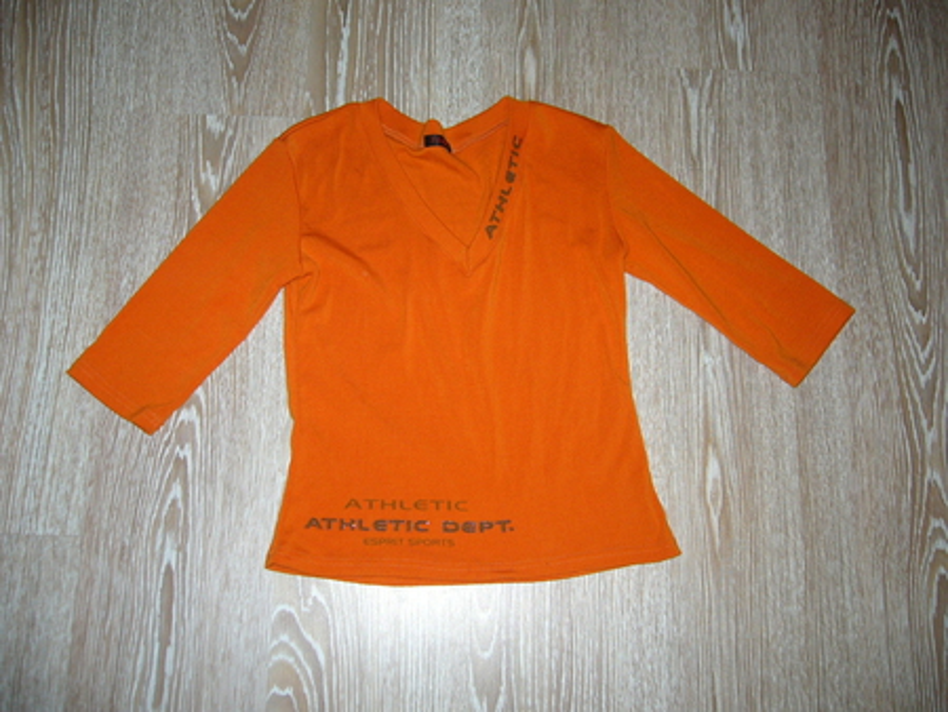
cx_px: 474
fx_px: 959
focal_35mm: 35
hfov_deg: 52.6
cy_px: 356
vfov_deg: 40.7
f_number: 2.8
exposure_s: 1/60
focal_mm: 5.8
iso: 100
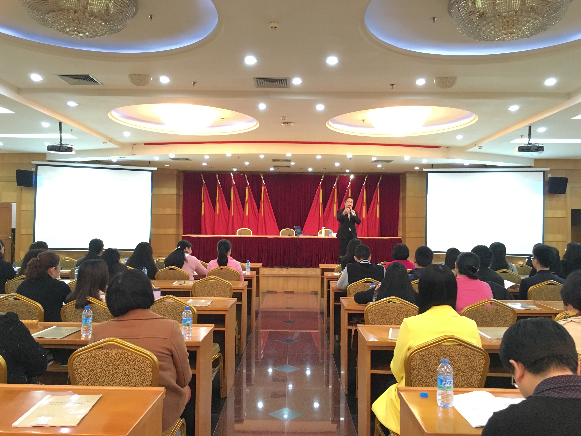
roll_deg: -1.4
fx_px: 487
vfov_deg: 48.2
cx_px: 290
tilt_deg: +2.3
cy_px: 218
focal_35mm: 29
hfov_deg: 61.7
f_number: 2.2
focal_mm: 4.15
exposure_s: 1/17
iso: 200
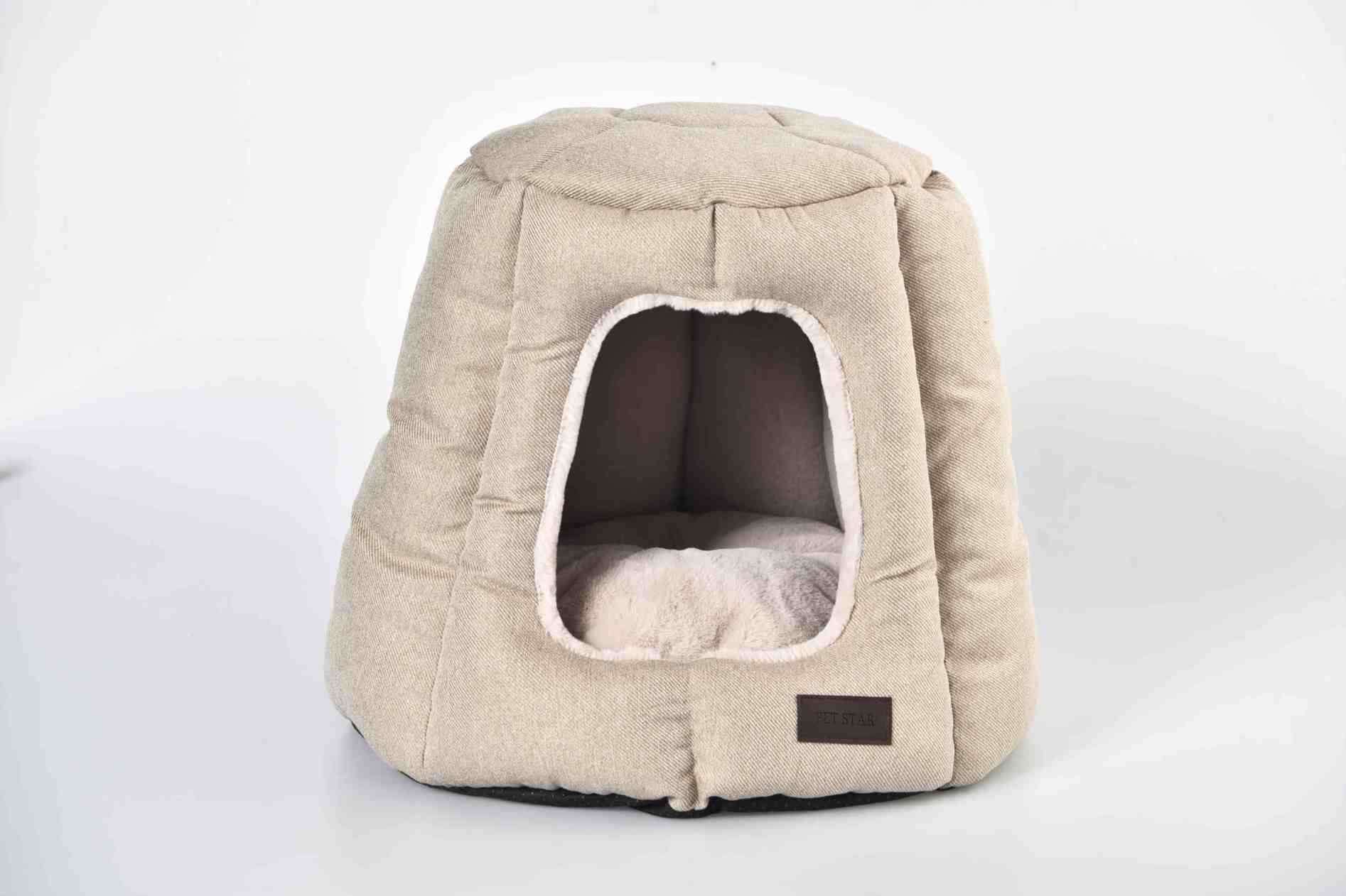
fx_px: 2617
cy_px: 448
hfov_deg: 28.8
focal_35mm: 70
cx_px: 673
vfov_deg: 19.4
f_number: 9
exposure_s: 1/125
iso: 320
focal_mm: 70
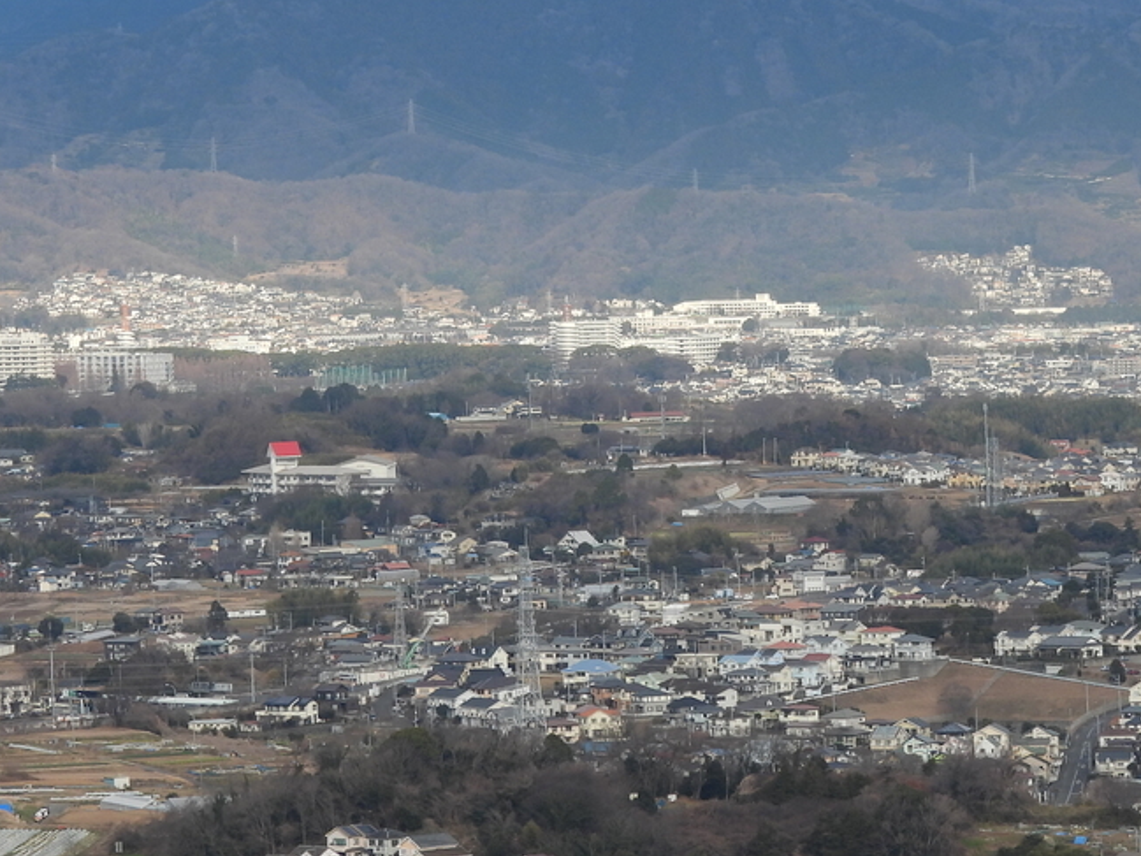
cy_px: 304
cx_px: 673
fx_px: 7616
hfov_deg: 8.6
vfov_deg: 6.4
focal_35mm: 231
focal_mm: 22.3
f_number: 4
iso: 100
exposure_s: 1/500
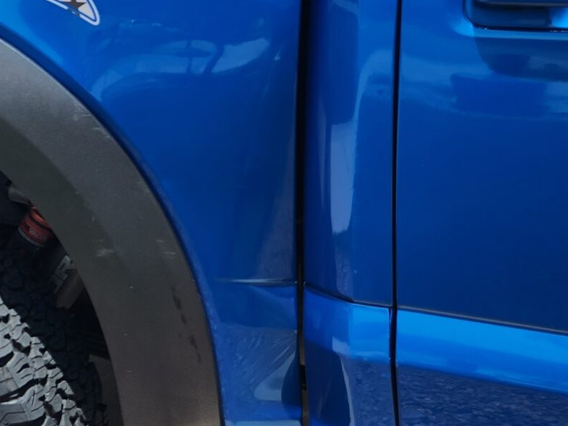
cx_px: -255
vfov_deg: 19.8
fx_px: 1214
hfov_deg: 22.3
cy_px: 132
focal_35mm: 74
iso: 20
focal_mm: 5.4
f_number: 1.8
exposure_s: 1/1576
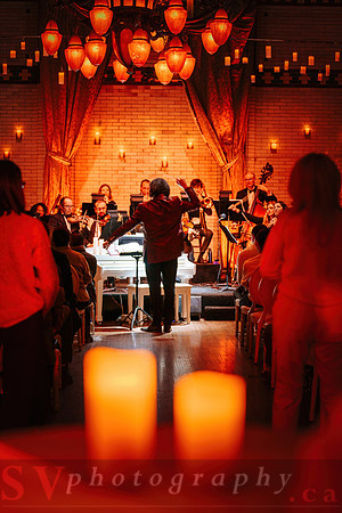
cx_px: 171
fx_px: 997
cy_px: 256
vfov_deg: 28.8
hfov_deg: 19.5
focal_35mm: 70
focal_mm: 70
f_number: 2.8
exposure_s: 1/30
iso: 1000
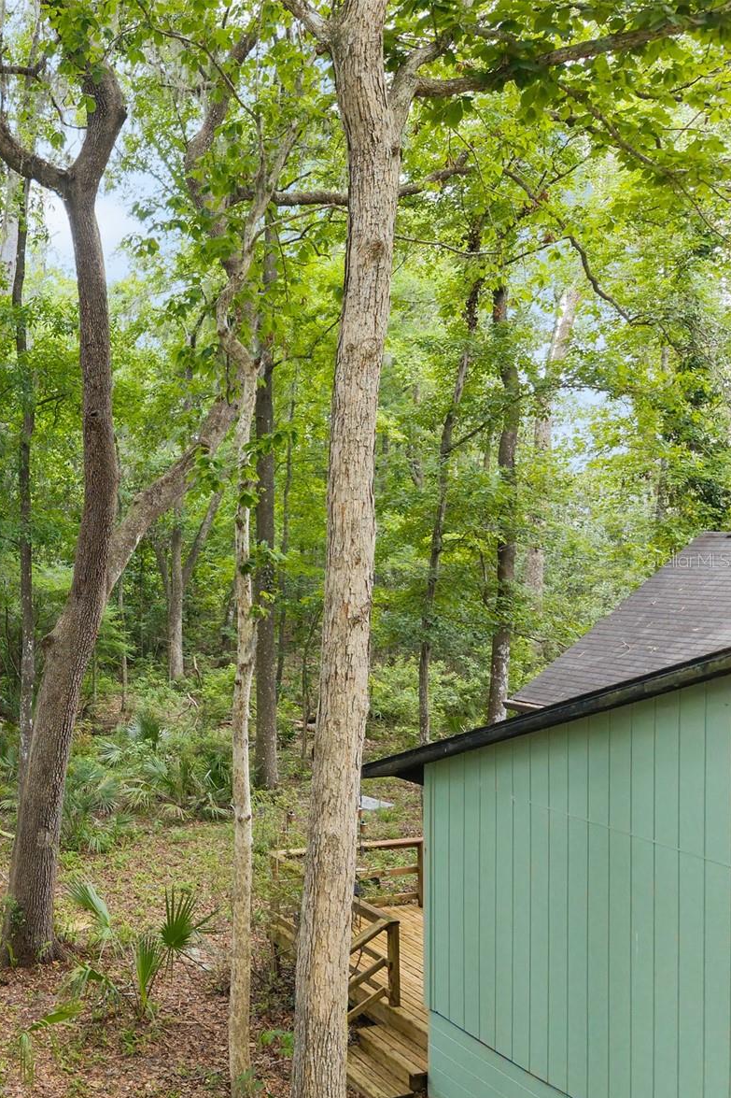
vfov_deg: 55.8
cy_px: 560
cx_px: -13
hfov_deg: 35.0
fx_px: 1036
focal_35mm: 34
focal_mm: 8.67
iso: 100
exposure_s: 1/160
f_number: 1.8
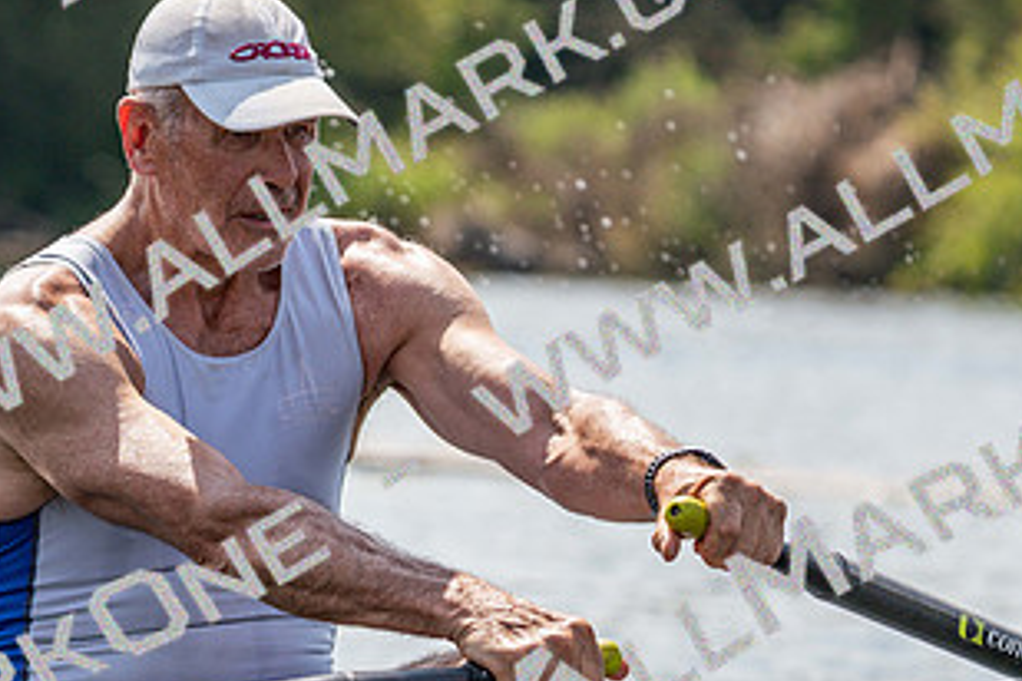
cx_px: 232
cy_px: 491
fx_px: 12263
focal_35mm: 432
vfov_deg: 3.2
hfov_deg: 4.8
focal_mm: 230
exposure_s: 1/1600
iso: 200
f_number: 5.6
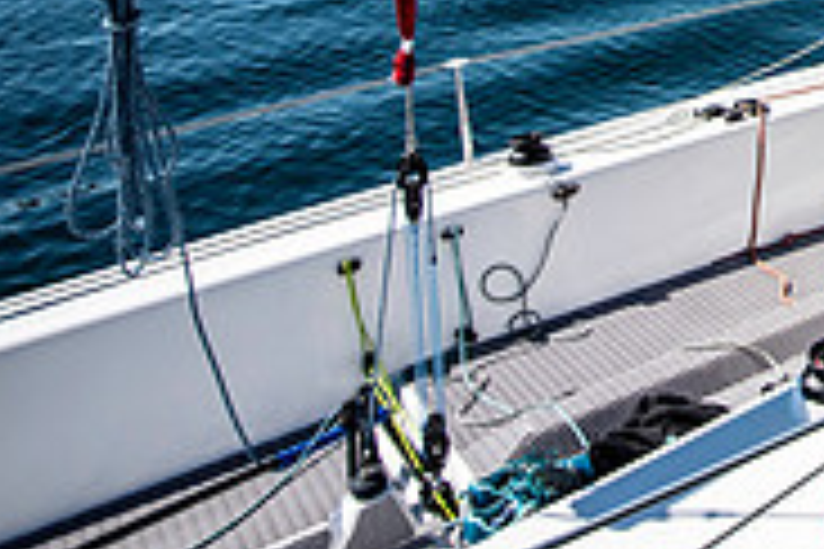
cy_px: -236
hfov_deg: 30.5
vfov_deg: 23.1
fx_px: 1121
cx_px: 1108
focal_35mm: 49
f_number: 6.3
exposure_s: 1/2500
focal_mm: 15
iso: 400
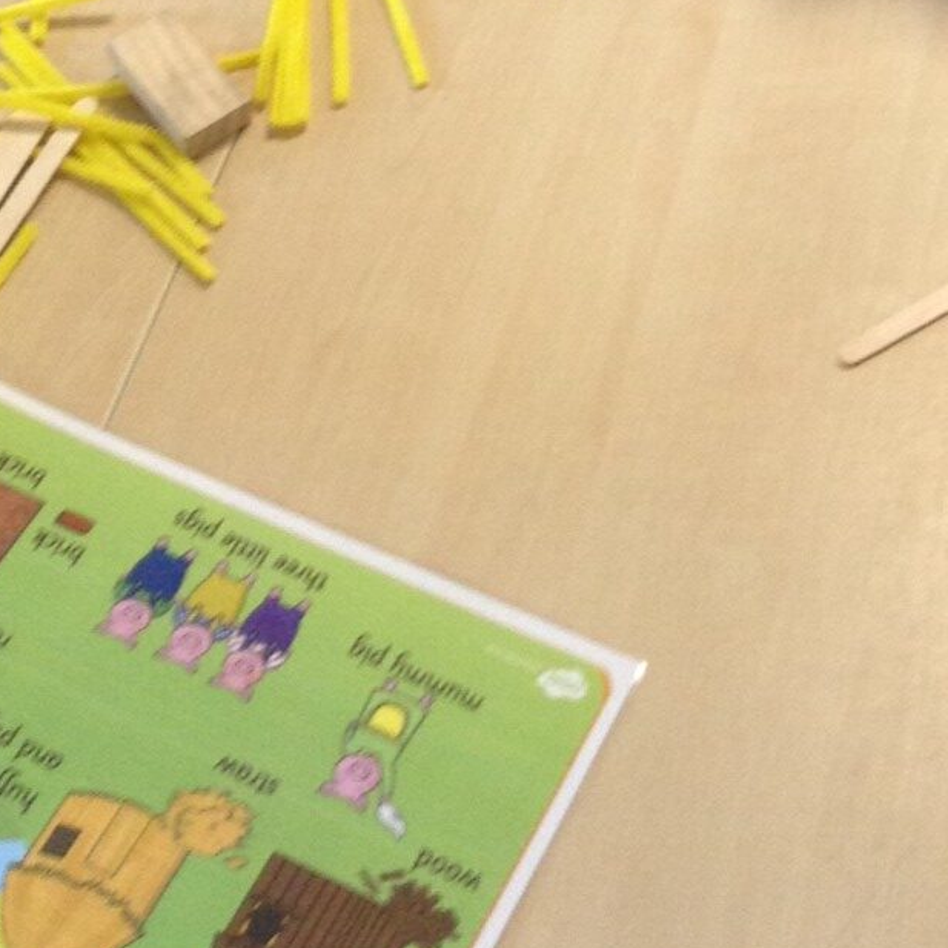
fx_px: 2634
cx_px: 948
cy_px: -403
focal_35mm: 85
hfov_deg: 19.8
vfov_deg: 18.5
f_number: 2.4
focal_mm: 3.3
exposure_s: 1/24
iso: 80
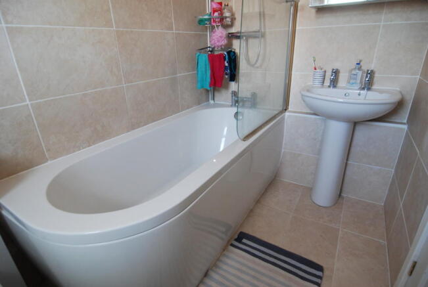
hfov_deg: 89.9
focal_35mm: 18
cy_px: 144
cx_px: 214
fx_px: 214
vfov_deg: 67.6
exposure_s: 1/20
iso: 500
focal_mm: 12
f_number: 5
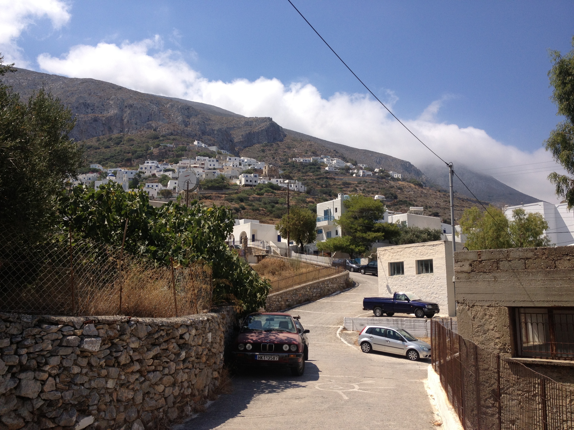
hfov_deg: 52.6
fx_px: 580
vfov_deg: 40.7
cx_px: 287
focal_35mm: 35
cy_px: 215
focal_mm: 4.28
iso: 50
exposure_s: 1/2045
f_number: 2.4
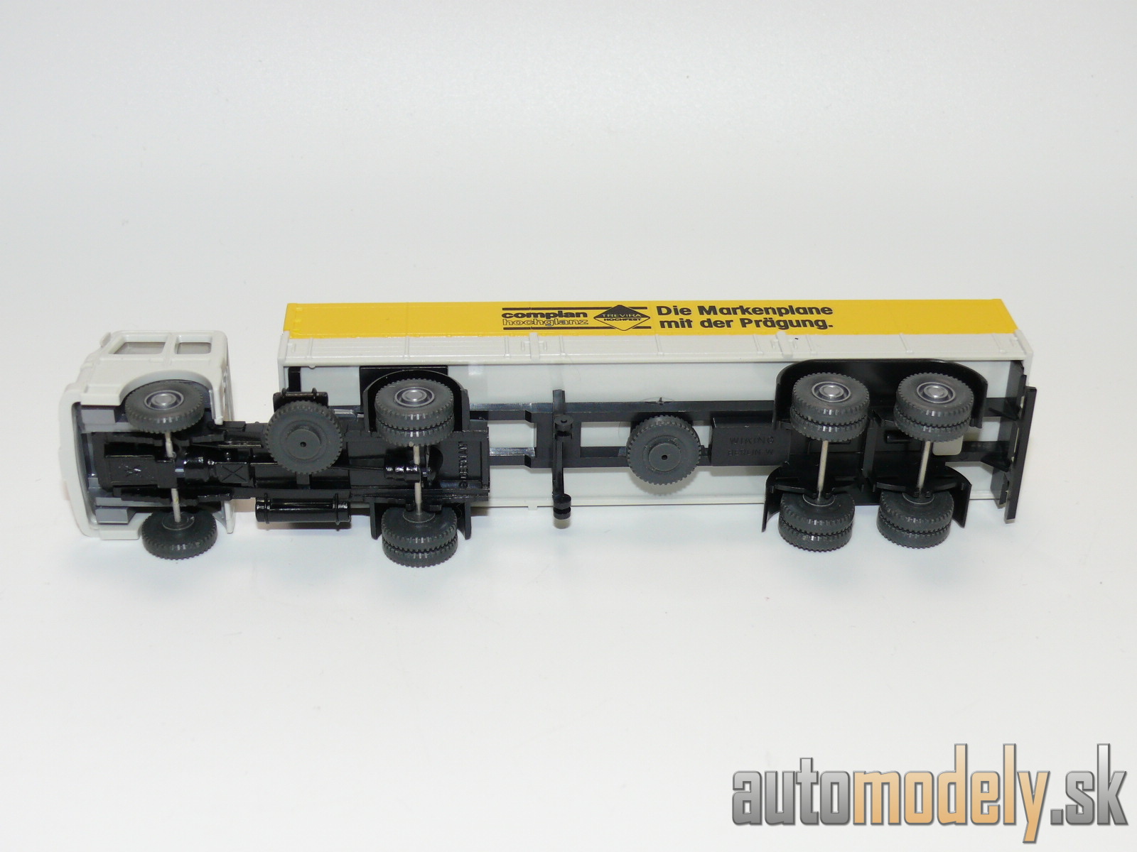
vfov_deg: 26.1
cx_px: 568
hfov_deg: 34.3
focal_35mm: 56
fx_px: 1839
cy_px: 426
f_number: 4
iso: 100
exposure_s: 1/30
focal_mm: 9.7
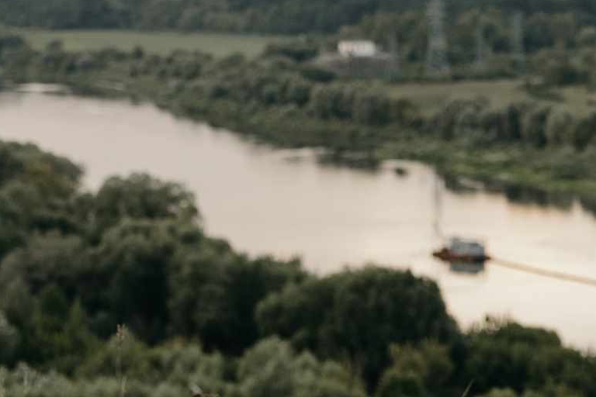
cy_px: 191
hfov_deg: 11.2
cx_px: 725
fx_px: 2980
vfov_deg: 7.6
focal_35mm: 180
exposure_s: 1/1000
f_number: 2.8
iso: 640
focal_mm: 54
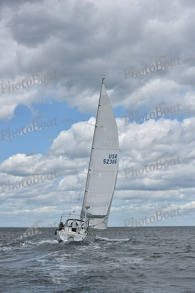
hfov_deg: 19.5
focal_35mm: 70
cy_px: 146
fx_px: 568
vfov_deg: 28.8
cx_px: 98
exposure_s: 1/1600
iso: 320
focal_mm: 70
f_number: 8
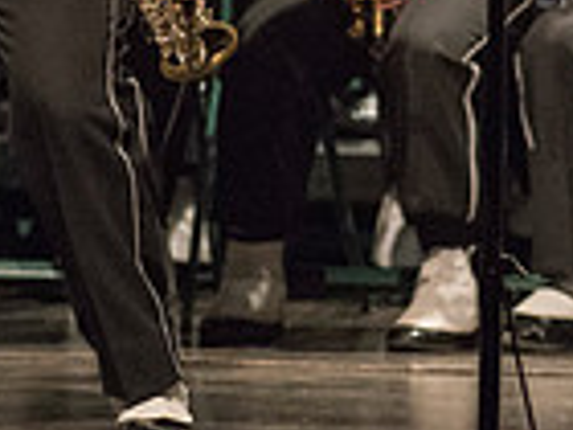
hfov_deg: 1.7
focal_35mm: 1195
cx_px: 704
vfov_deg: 1.2
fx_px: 19781
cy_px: -186
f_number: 2.8
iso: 4000
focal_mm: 300
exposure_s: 1/500
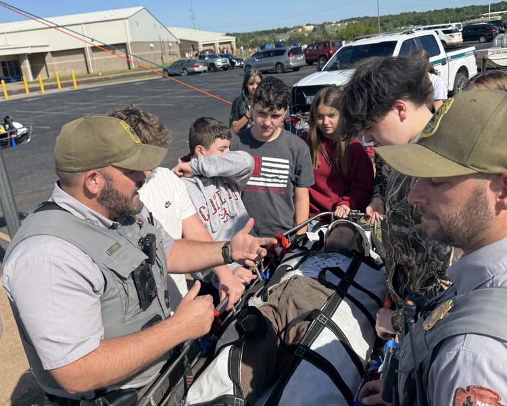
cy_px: 194
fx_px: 480
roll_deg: +7.9
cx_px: 248
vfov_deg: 45.8
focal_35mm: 32
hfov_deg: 55.7
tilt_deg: -16.2
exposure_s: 1/4950
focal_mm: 6.76
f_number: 1.78
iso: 80
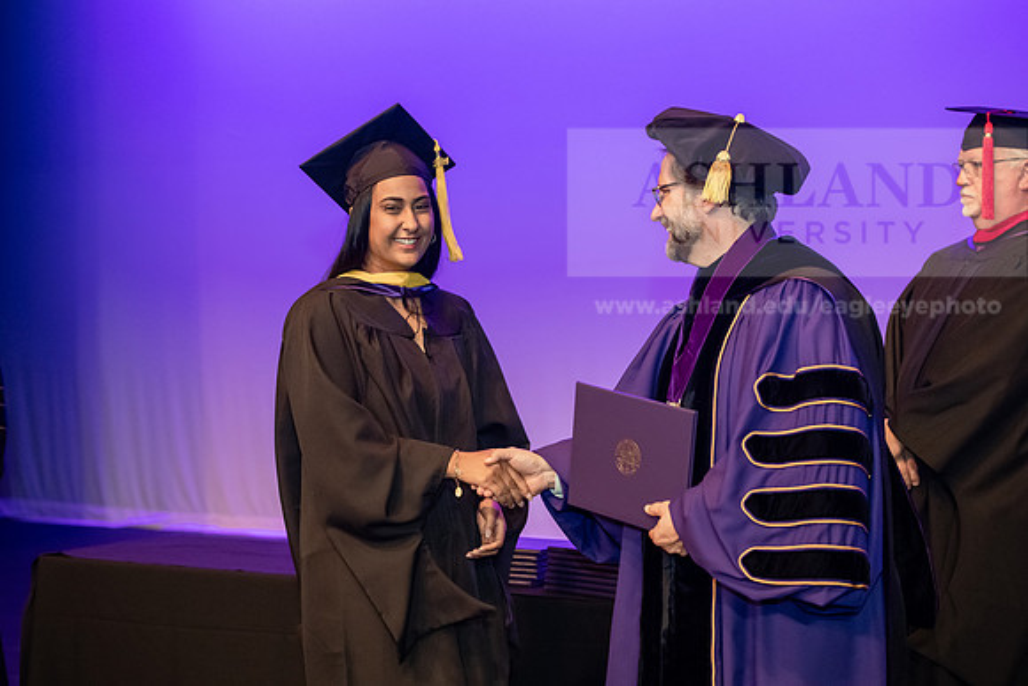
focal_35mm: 70
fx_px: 1999
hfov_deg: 28.8
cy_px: 343
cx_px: 514
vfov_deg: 19.5
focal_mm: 70
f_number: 4
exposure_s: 1/200
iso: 3200
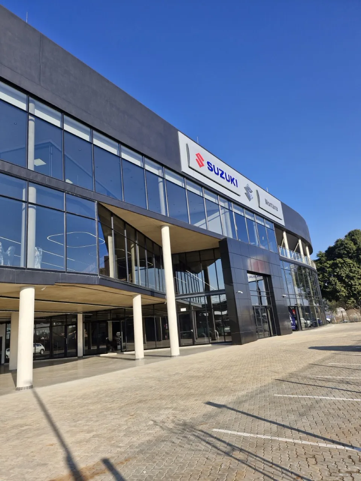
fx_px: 320
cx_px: 180
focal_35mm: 23
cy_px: 240
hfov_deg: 58.9
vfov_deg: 73.9
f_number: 1.8
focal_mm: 5.54
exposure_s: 1/1196
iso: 50
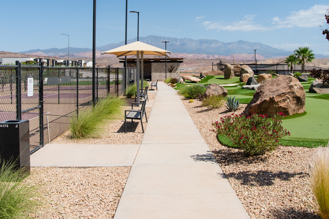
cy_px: 73
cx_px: 165
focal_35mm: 36
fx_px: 329
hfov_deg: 53.1
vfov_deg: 36.5
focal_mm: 24
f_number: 5.6
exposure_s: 1/4000
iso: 400
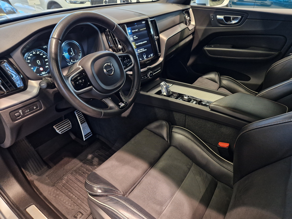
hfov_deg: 73.9
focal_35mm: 23
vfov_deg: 58.9
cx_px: 146
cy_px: 110
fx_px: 194
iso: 250
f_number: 1.8
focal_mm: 5.4
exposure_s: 1/100
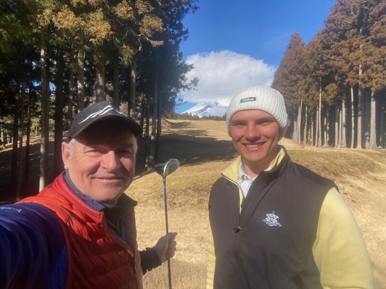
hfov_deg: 73.9
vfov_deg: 58.9
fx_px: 256
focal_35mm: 23
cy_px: 144
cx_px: 193
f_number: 2.2
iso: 25
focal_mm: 2.71
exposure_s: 1/525
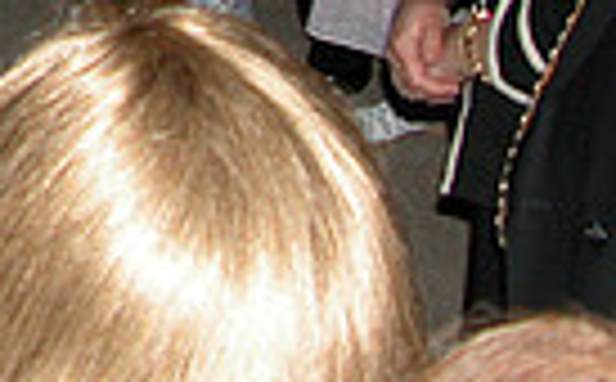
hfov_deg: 12.8
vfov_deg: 8.1
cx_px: -373
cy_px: -407
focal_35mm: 153
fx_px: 2563
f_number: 2.8
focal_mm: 8.9
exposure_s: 1/60
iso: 200
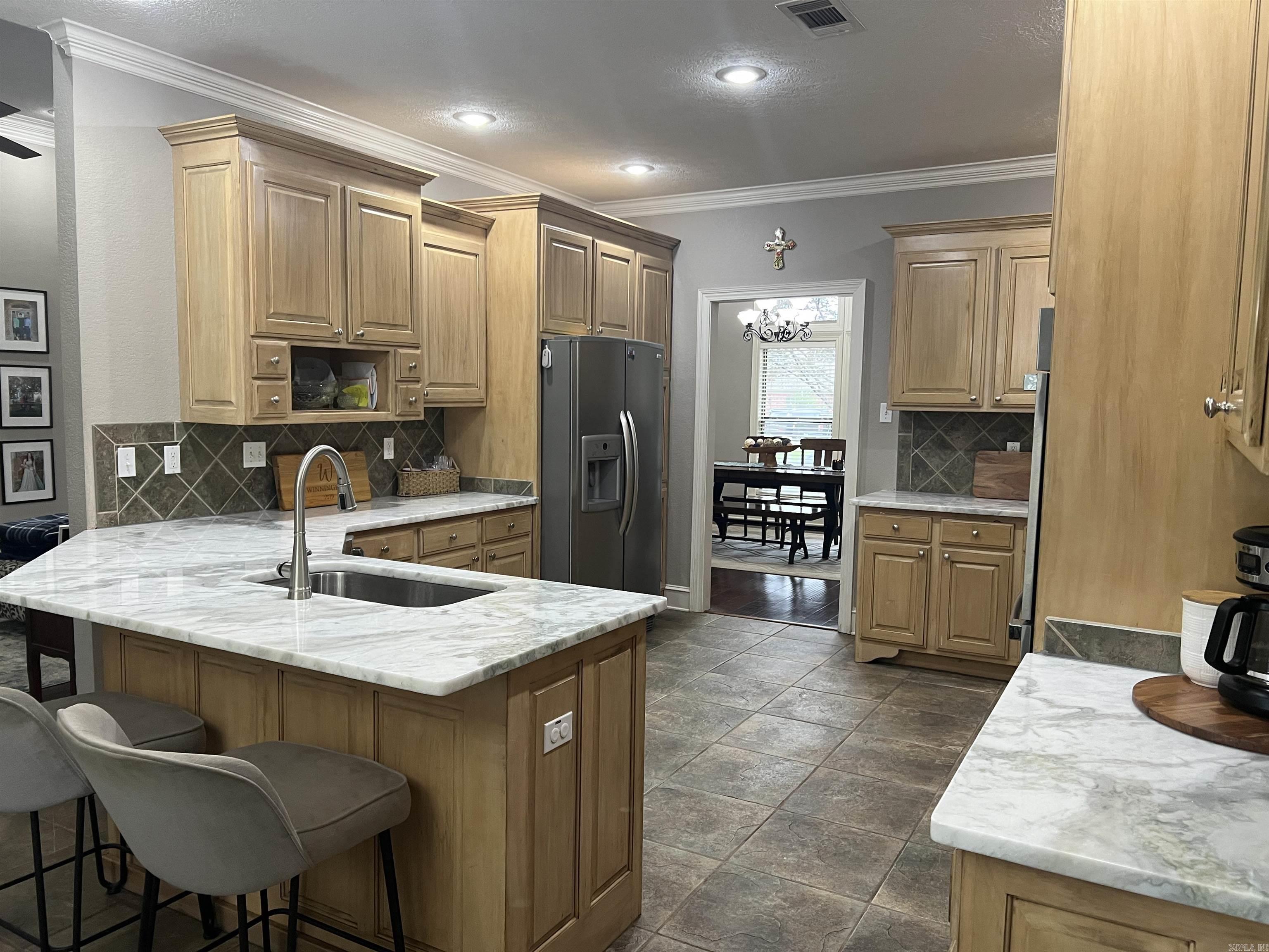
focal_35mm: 26
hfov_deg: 67.3
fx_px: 953
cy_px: 476
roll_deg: -1.3
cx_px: 634
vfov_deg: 53.1
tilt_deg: -5.2
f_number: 1.5
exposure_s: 1/60
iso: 160
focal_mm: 5.7
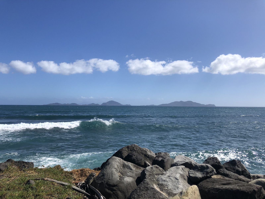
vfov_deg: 49.7
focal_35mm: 28
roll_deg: +0.5
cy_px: 100
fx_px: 214
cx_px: 132
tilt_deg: +1.6
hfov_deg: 63.4
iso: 20
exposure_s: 1/3436
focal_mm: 4
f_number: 1.8
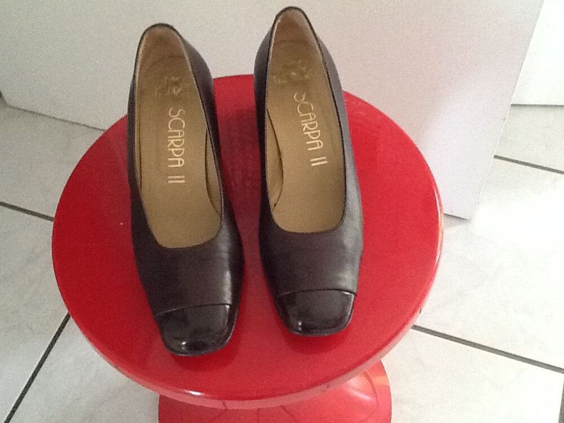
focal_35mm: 44
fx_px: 717
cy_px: 212
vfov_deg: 32.9
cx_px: 282
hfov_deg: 42.9
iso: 320
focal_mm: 2.03
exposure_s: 1/30
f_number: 2.4
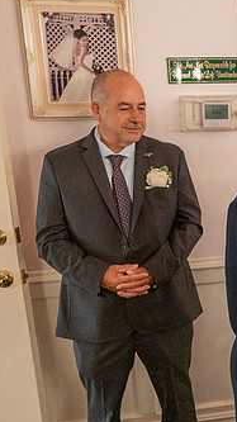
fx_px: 548
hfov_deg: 21.4
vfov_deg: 42.1
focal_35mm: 49
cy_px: 197
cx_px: 333
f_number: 2.8
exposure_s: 1/160
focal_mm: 24
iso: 1600
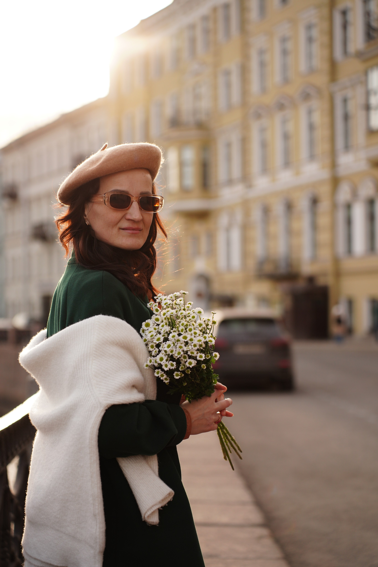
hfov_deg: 18.2
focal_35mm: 75
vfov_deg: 27.0
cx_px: 189
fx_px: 1181
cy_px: 284
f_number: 2.8
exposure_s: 1/1250
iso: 320
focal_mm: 75
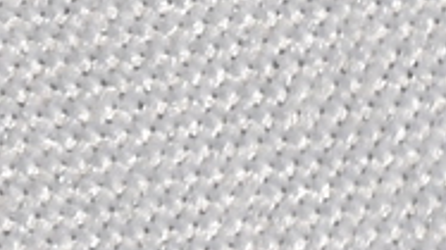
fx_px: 13370
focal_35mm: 1131
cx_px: 701
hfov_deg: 1.9
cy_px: -424
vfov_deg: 1.1
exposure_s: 1/160
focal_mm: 140
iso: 100
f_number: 13
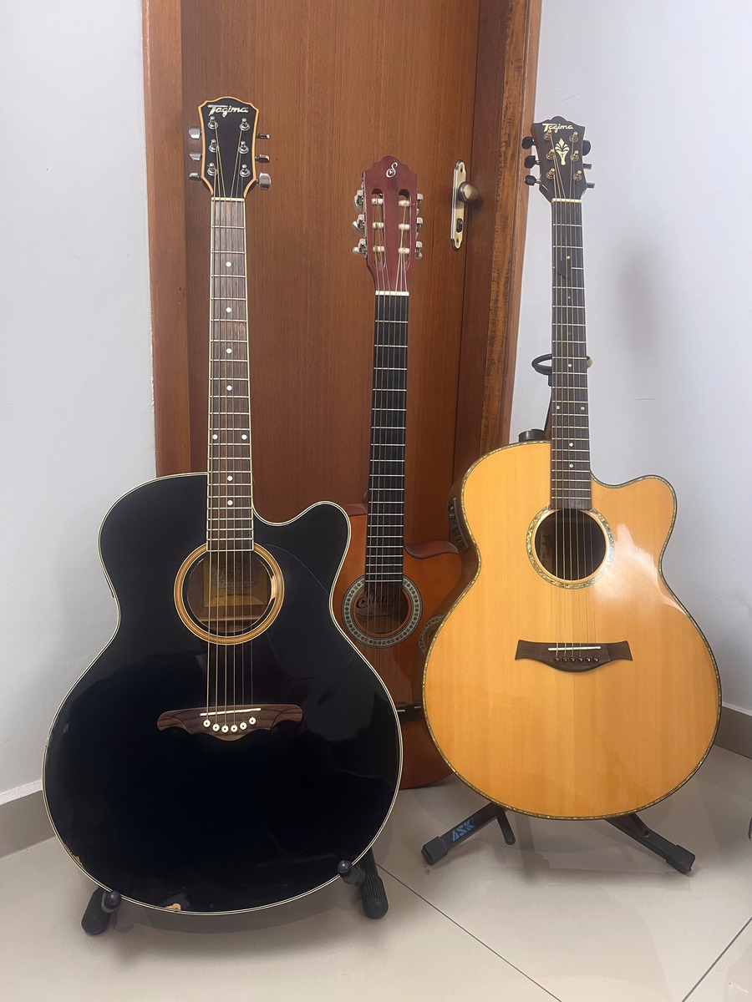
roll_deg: -2.3
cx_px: 376
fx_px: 753
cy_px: 501
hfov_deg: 53.1
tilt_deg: -12.1
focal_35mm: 26
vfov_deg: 67.3
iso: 125
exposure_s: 1/42
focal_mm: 5.7
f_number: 1.5
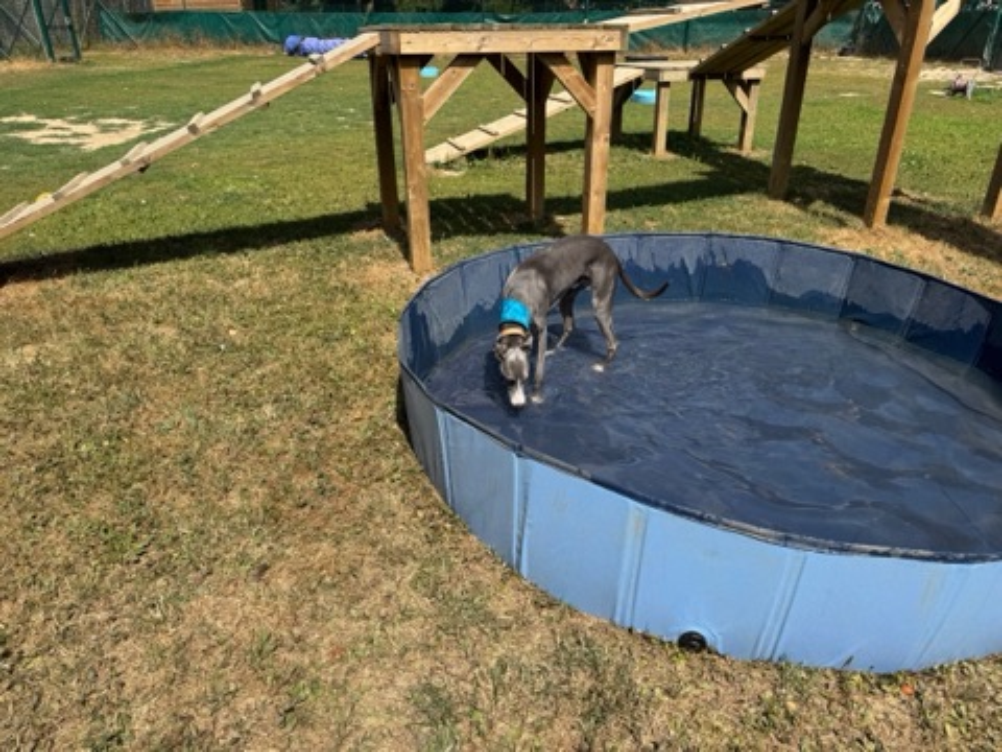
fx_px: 695
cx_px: 501
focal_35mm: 24
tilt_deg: -26.0
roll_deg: +0.4
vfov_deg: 56.8
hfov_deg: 71.6
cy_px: 376
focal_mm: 6.76
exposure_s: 1/4310
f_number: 1.78
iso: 80
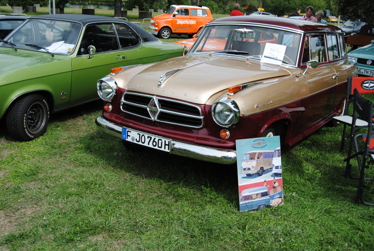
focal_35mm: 39
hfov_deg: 49.4
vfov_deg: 34.4
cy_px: 126
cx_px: 187
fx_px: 406
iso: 100
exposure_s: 1/250
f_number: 8
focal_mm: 26
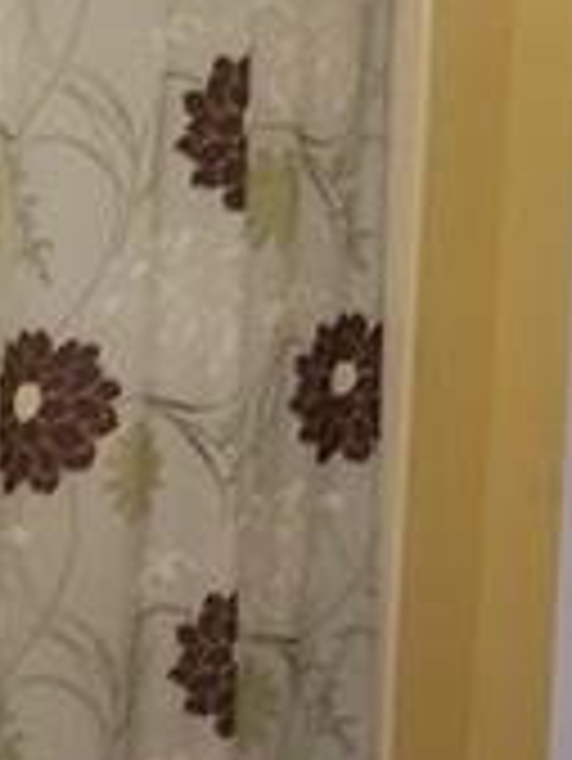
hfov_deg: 11.5
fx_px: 2597
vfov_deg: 16.2
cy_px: 818
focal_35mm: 118
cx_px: -518
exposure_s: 1/30
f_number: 1.7
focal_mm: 4.25
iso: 200
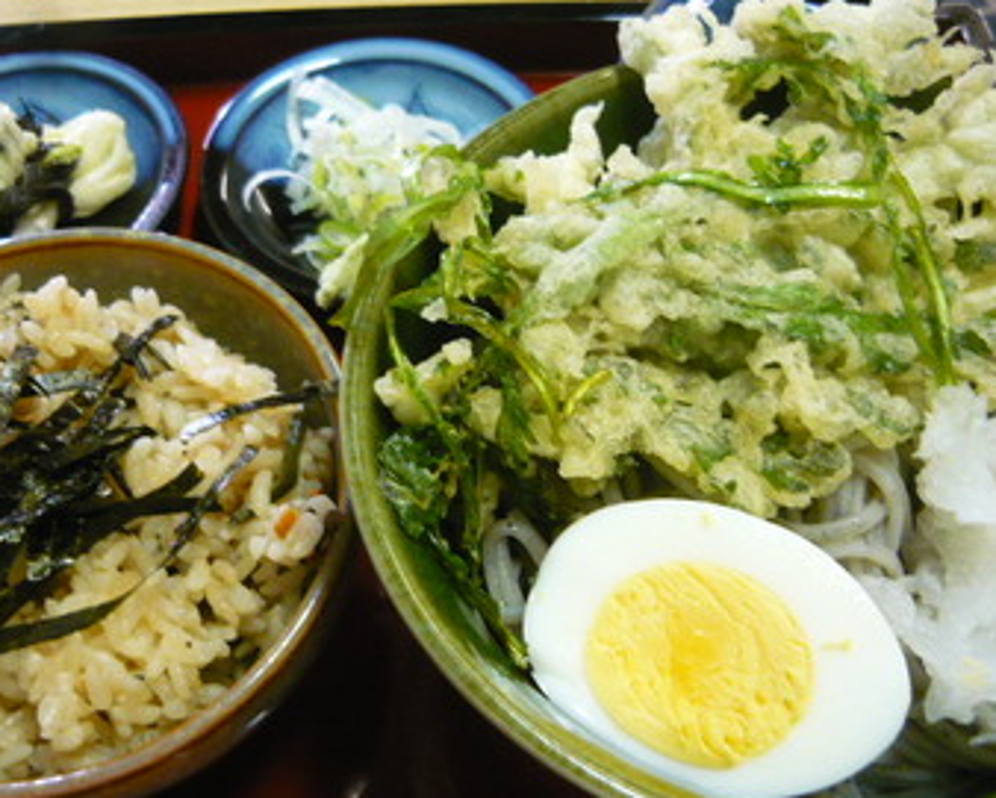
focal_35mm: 40
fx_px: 1180
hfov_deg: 45.8
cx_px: 498
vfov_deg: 37.4
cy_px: 372
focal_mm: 5.5
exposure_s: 1/25
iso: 400
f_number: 2.8
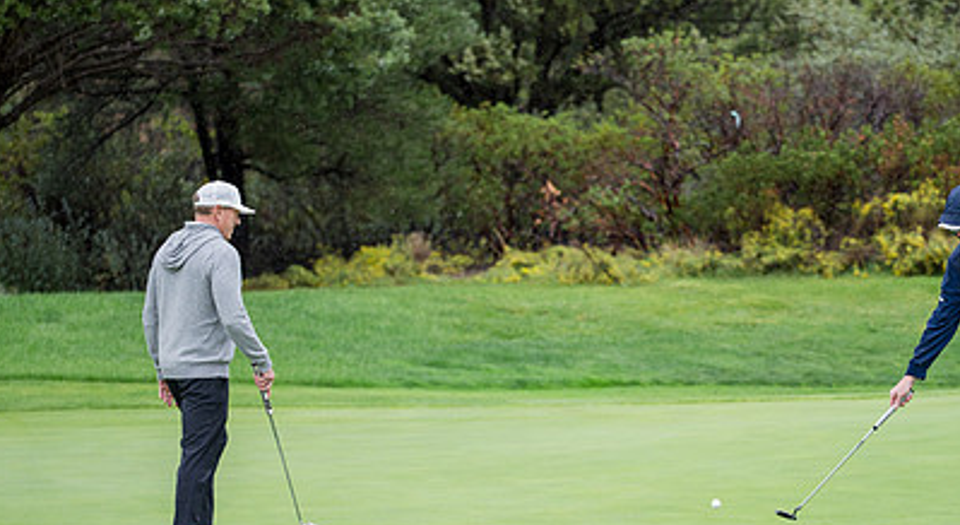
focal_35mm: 203
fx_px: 5132
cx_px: 644
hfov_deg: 10.7
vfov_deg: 5.8
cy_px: 389
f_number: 2.8
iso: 500
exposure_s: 1/1000
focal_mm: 131.9
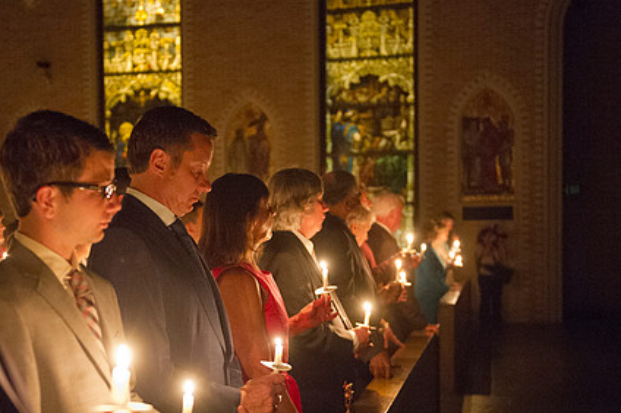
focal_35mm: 52
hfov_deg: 38.0
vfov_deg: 25.9
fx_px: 896
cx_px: 228
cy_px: 261
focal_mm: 38
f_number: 2.8
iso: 12800
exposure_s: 1/30
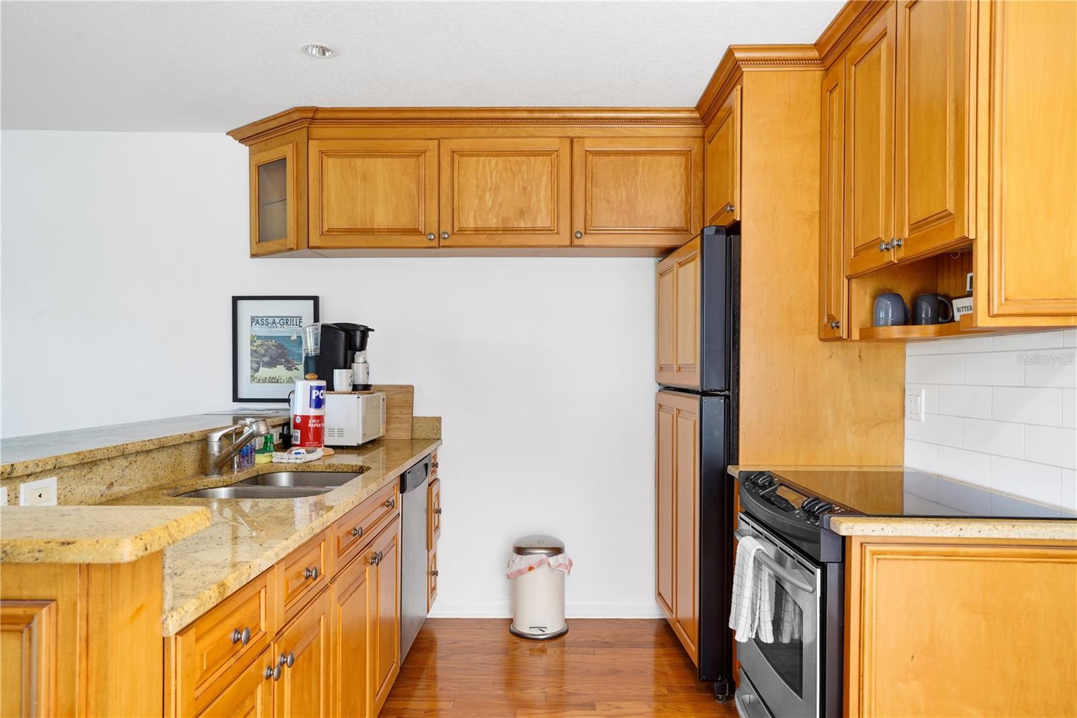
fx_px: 718
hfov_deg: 73.8
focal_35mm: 24
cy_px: 359
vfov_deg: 53.1
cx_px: 538
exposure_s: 1/15
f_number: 9
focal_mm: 24
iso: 320
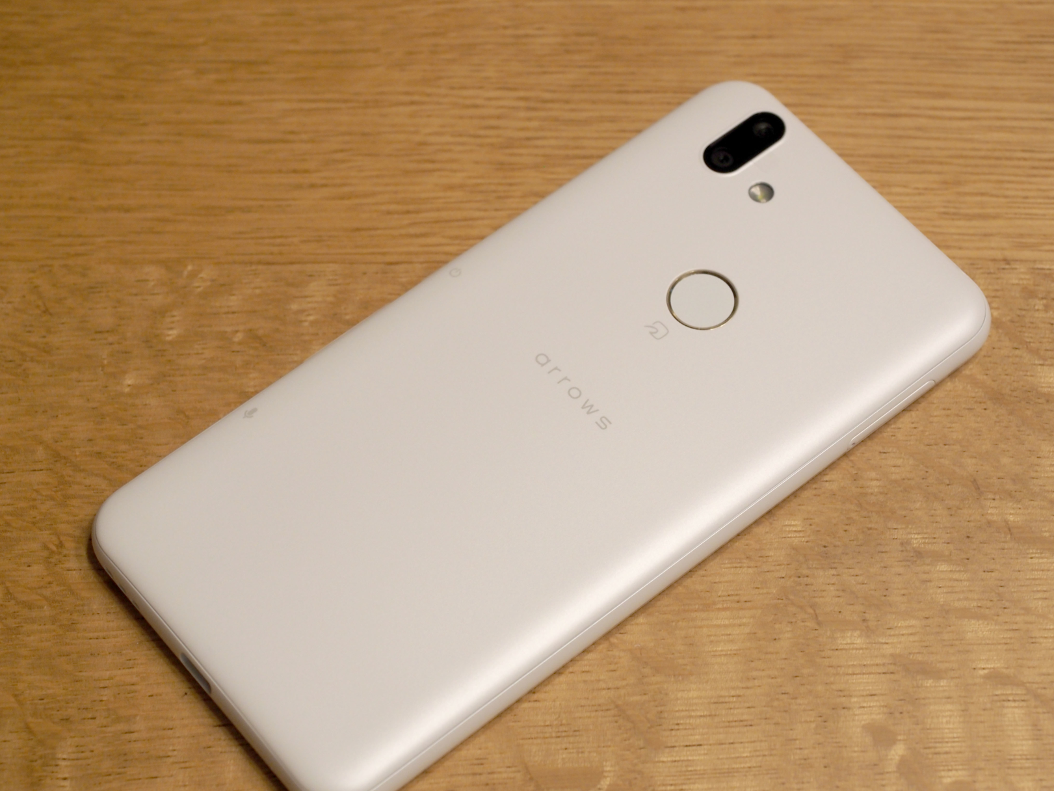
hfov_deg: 21.8
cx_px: 532
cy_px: 435
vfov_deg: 16.4
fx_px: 2741
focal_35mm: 90
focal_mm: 38
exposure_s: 1/80
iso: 400
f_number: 4.5
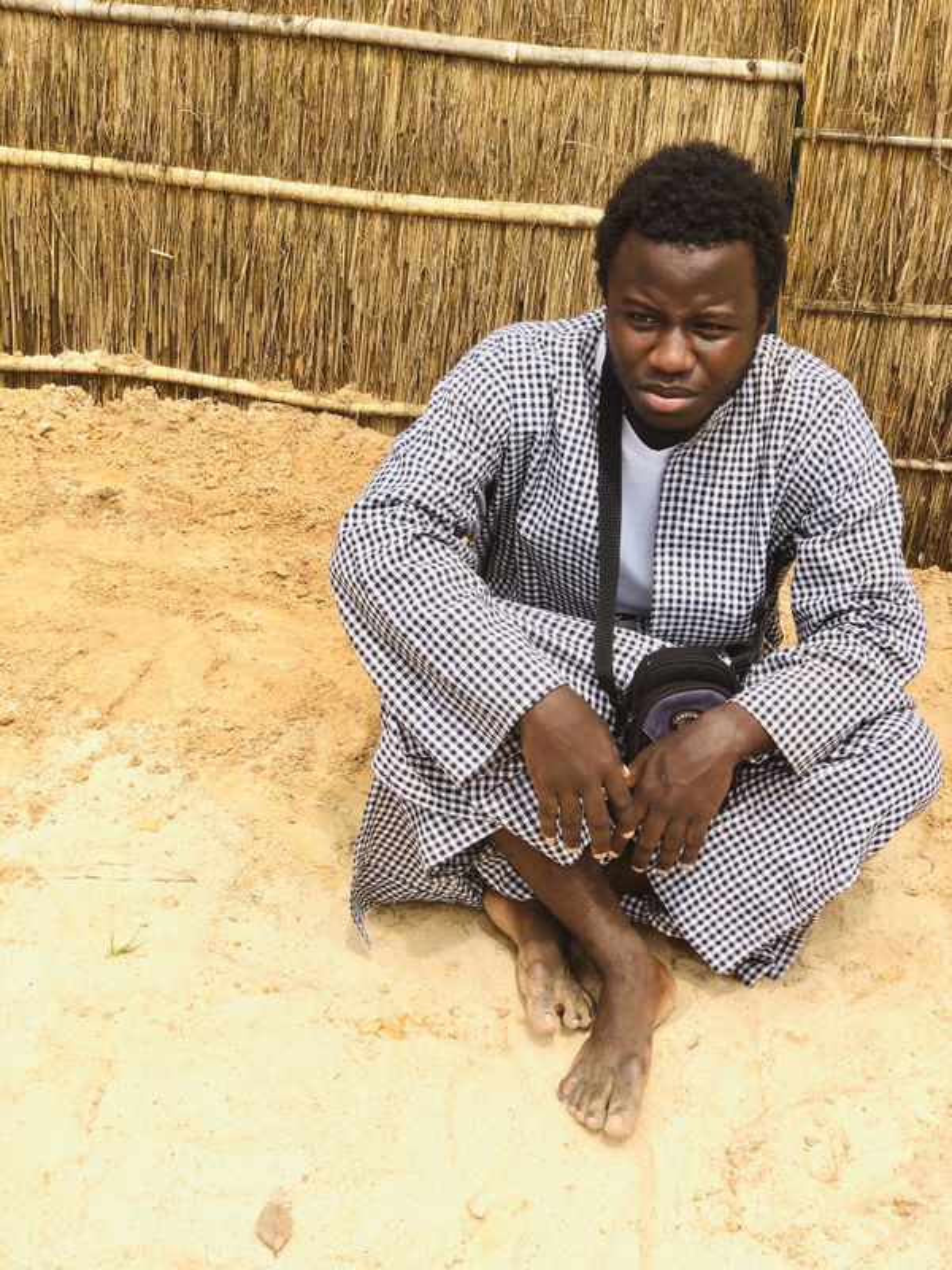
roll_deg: -1.7
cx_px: 476
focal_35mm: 52
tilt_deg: -30.5
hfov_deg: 28.0
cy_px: 635
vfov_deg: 36.8
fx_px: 1907
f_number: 2.4
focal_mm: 6
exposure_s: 1/649
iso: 16
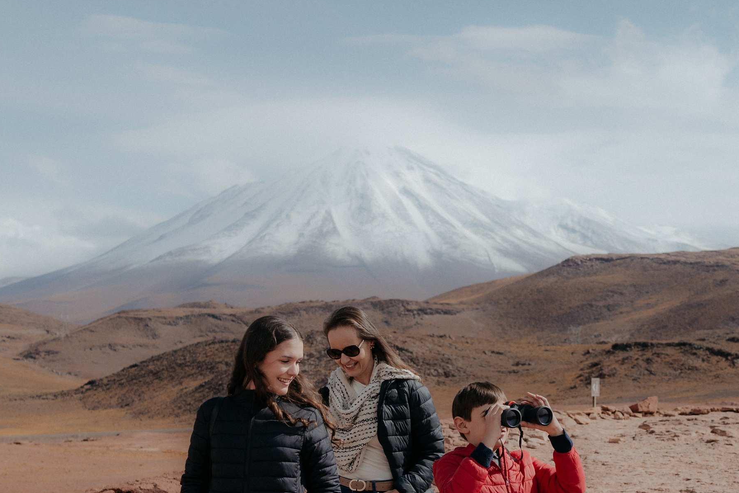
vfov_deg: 16.8
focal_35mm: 81
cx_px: 471
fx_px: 1663
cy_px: 311
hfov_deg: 25.0
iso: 200
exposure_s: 1/3200
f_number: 4.5
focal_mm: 35
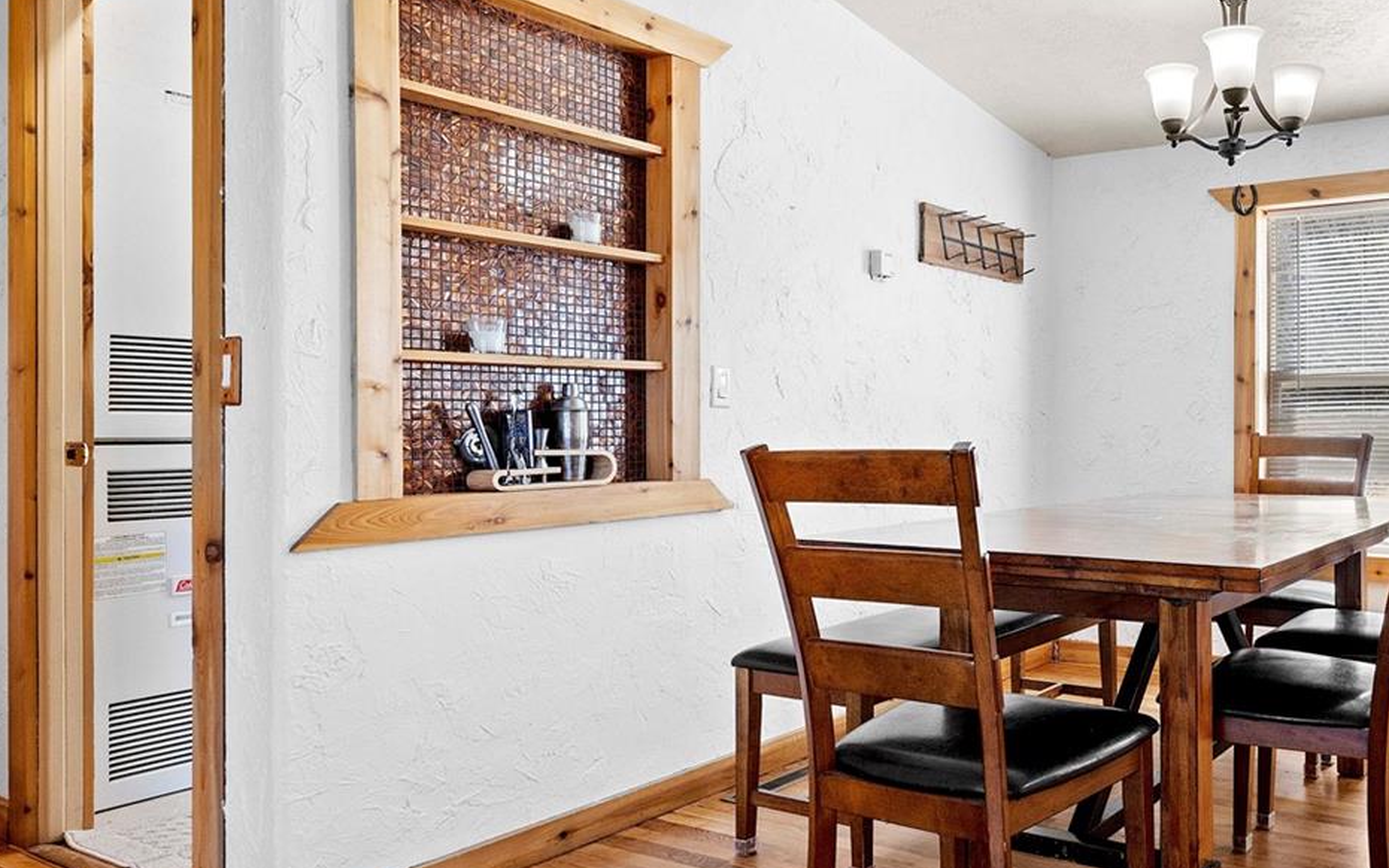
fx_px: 1060
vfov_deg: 44.5
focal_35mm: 28
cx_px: 1091
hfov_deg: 61.5
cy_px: 418
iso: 640
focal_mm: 16
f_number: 14
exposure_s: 1/4
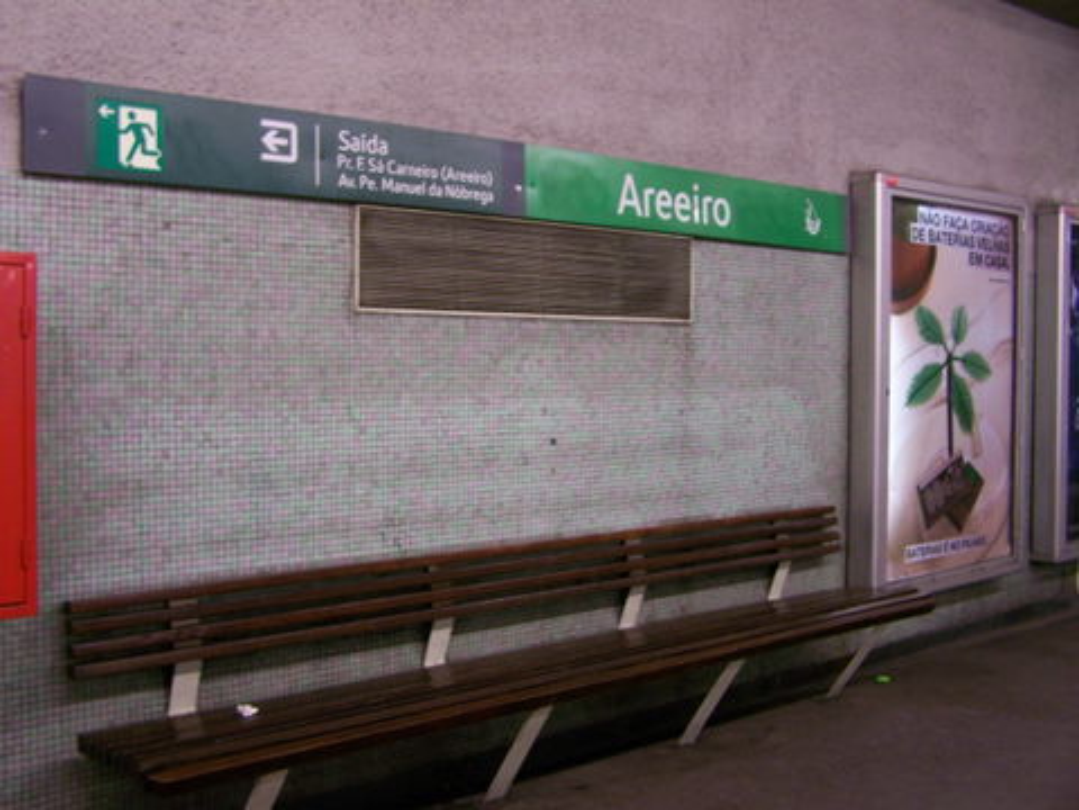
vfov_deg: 37.7
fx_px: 1184
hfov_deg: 49.0
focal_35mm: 38
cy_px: 405
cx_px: 540
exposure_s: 1/8
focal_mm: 6.3
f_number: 2.8
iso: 160
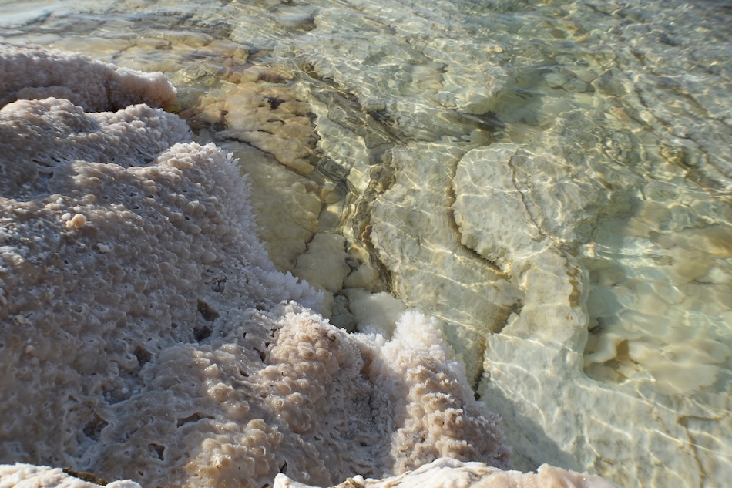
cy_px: 244
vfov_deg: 34.2
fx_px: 793
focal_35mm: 39
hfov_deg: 49.6
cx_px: 366
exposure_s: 1/640
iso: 200
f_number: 8
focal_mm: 26
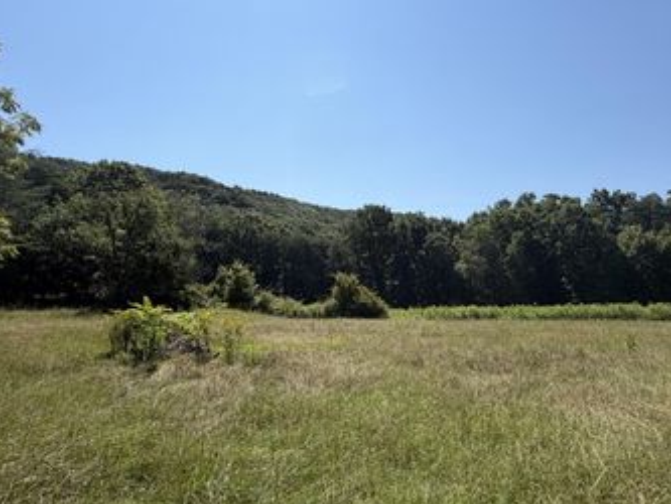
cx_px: 371
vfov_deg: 63.5
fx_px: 407
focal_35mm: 21
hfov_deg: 78.7
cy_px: 245
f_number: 2.2
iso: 20
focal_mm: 2.22
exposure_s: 1/1033
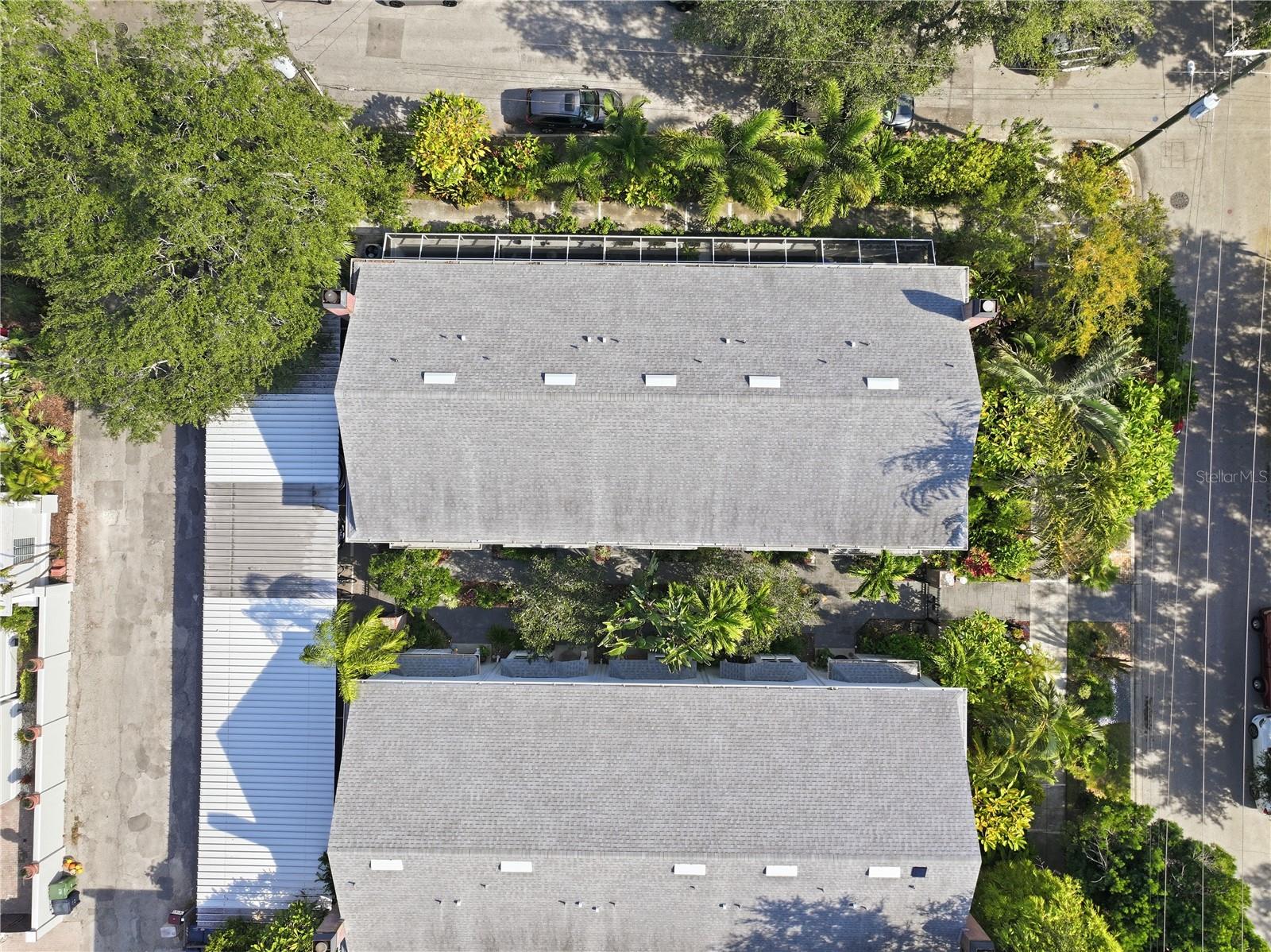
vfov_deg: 56.8
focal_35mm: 24
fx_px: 881
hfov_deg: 71.6
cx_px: 636
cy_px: 476
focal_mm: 12.3
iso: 140
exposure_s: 1/40
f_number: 2.8
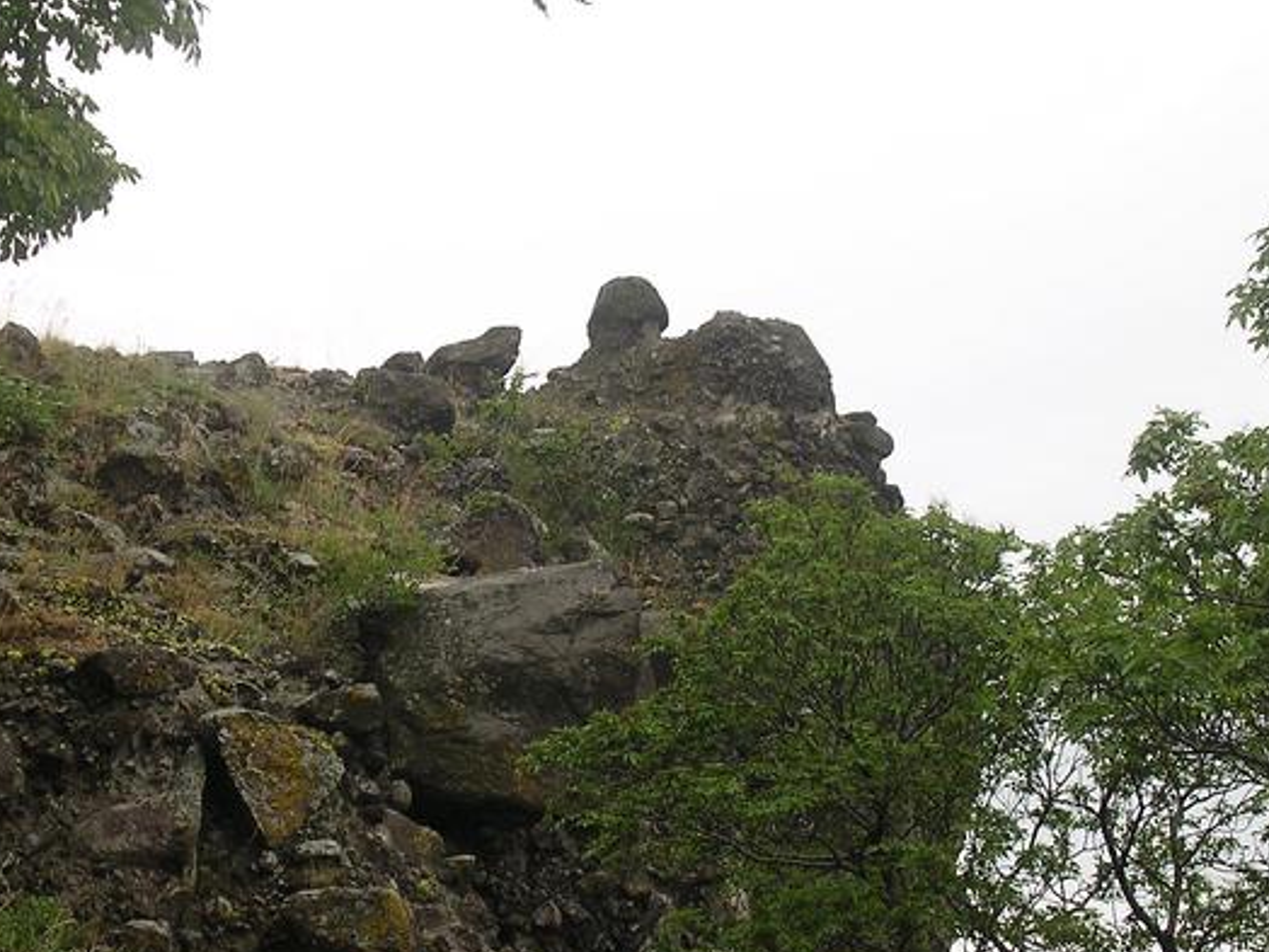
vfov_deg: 16.8
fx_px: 3226
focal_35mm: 88
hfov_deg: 22.2
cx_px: 504
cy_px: 560
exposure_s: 1/99.1
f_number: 3.7
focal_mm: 10.9
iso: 100
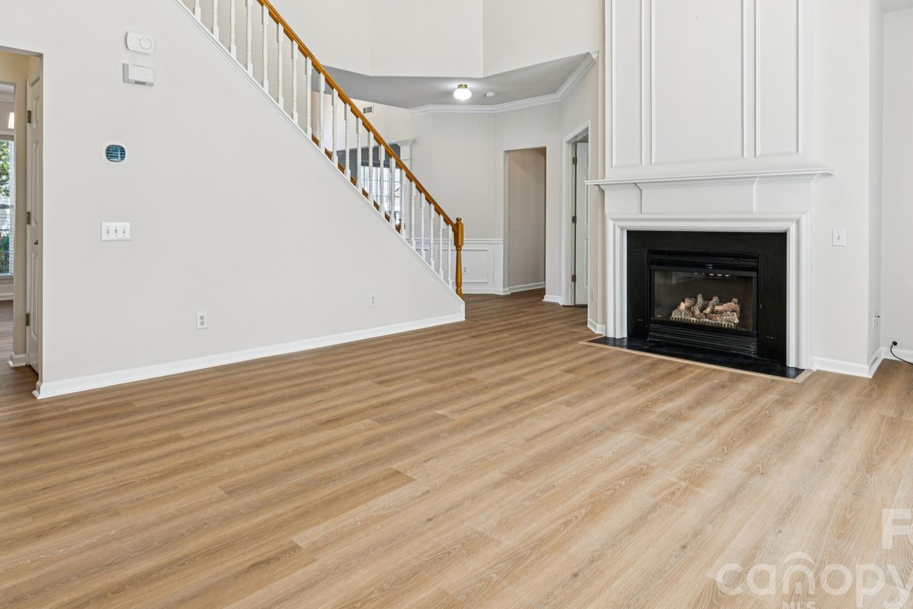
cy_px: 224
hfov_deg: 79.5
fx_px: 549
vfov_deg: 57.2
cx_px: 469
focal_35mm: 22
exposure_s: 1/3.33
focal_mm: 16.5
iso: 100
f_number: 13
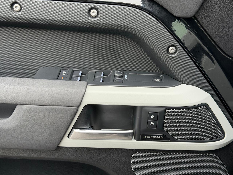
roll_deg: +0.6
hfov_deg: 39.7
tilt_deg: -29.6
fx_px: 323
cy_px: 88
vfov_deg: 30.3
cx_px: 116
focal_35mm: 48
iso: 80
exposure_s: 1/157
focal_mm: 6.76
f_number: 1.78
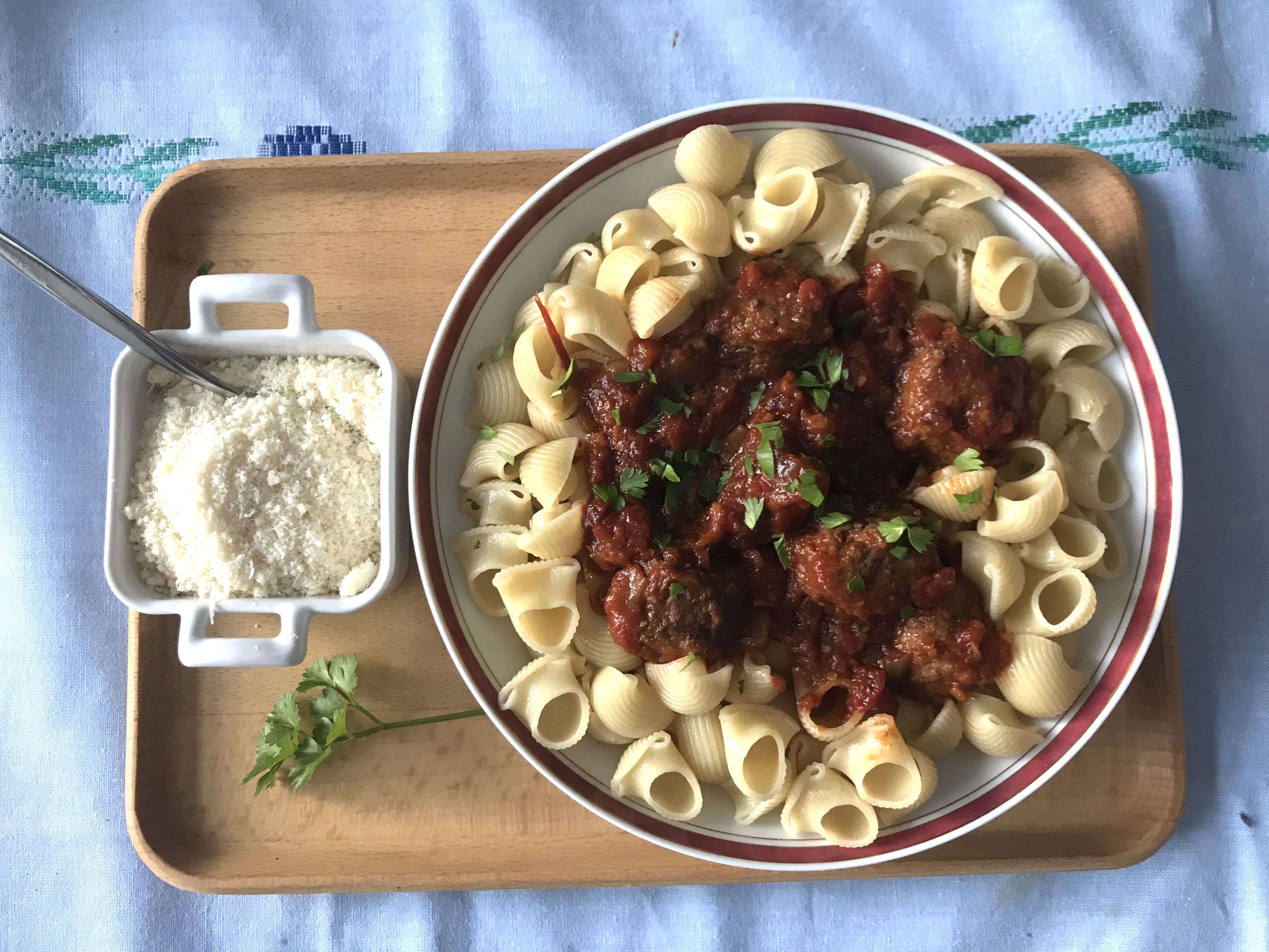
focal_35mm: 28
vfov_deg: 49.7
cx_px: 634
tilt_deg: -86.3
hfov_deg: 63.4
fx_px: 1026
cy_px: 476
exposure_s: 1/17
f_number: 1.8
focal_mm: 3.99
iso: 40
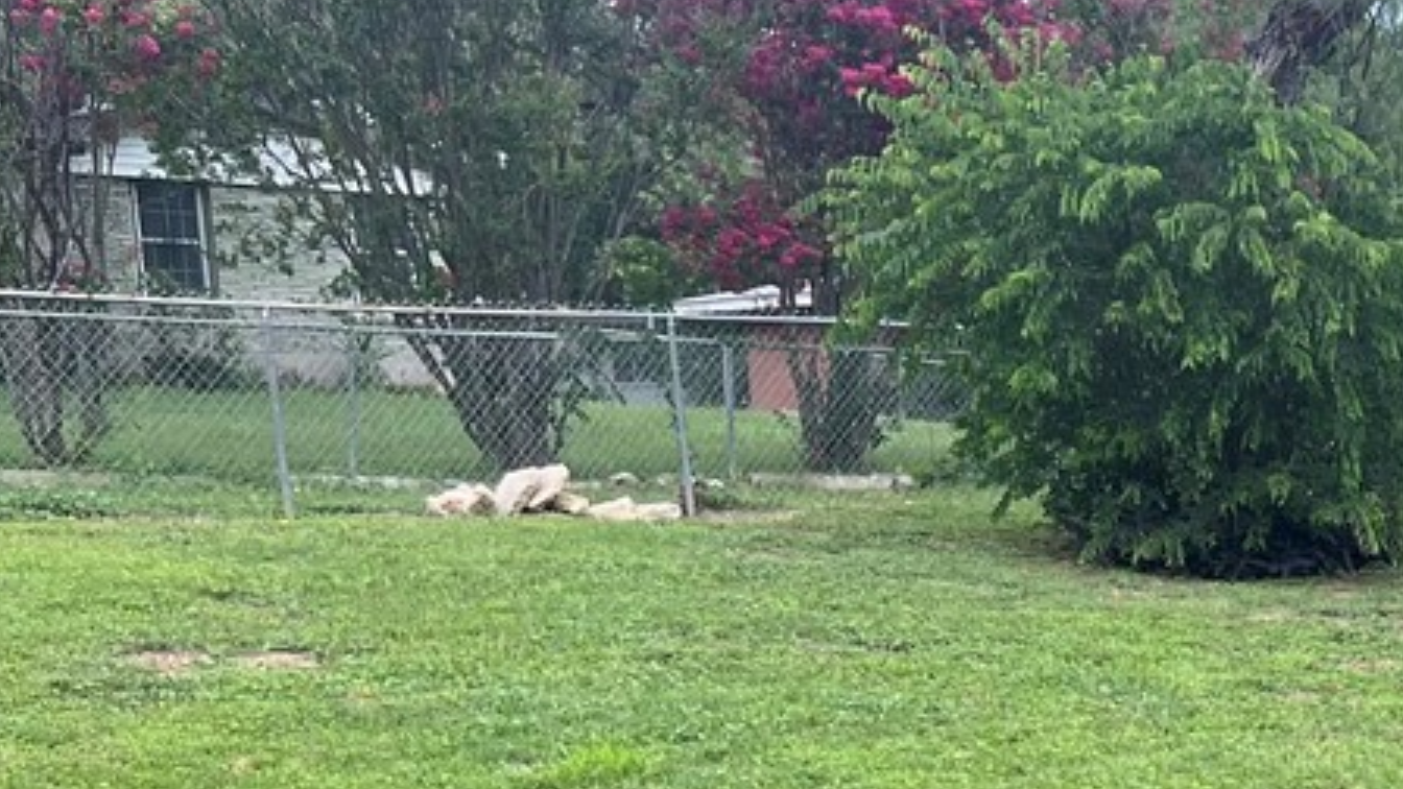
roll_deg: -0.3
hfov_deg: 21.3
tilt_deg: -12.6
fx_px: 3385
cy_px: 1190
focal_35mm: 91
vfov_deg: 12.6
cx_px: 1813
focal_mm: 5.7
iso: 50
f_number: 1.5
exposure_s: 1/808
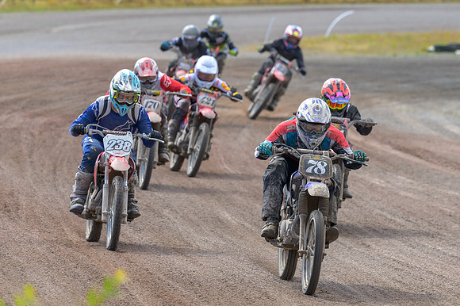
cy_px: 162
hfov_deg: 6.4
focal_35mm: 324
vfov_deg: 4.2
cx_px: 194
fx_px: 4132
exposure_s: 1/500
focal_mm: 170
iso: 125
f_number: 4
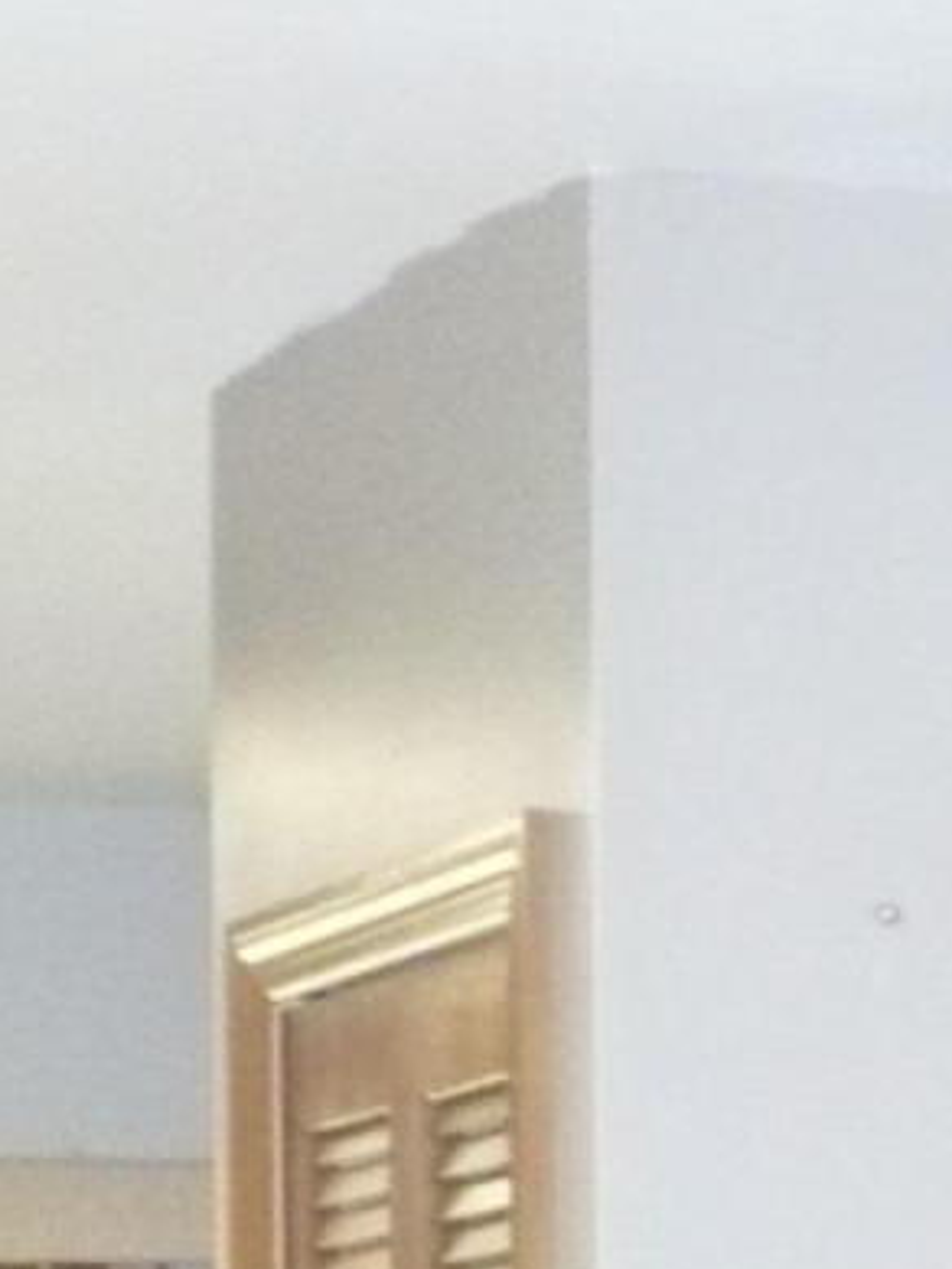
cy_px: 2437
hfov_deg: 7.6
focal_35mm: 190
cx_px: 1754
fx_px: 6963
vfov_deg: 9.8
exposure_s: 1/30
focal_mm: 6.1
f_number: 2.8
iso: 500
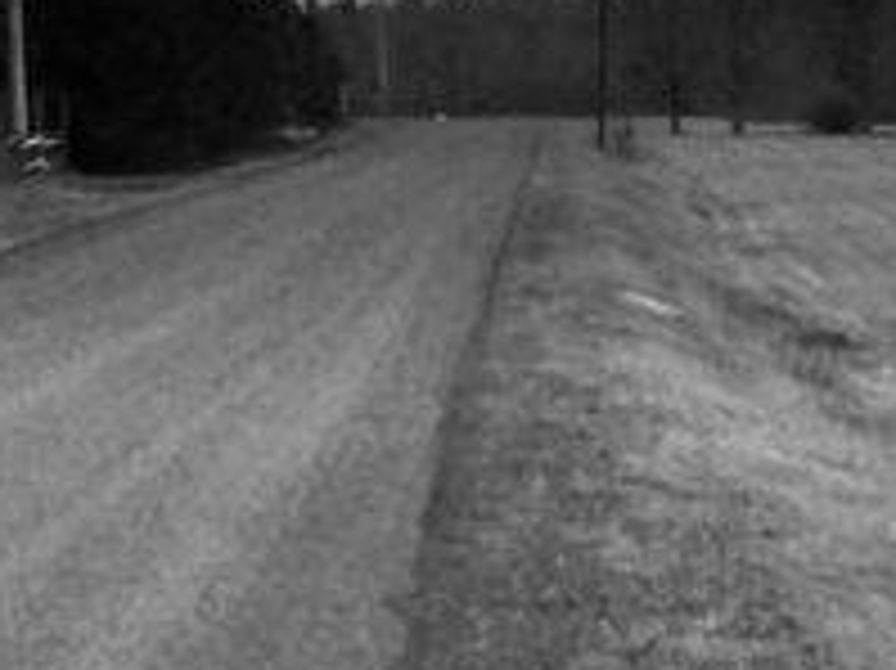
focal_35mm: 196
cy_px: -94
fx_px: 5070
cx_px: 482
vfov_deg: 7.5
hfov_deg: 10.1
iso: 80
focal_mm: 6.3
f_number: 6.3
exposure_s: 1/30
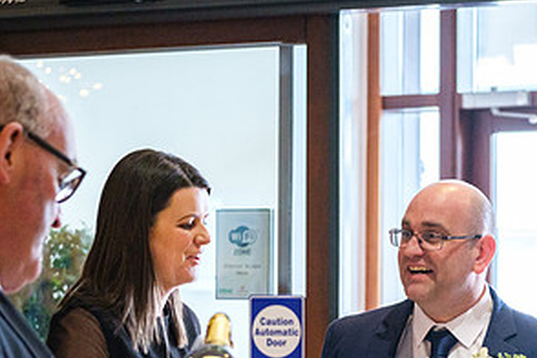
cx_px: 383
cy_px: 332
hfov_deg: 11.8
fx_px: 2595
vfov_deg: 7.9
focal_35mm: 174
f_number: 2.8
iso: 1600
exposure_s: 1/160
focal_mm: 54.1
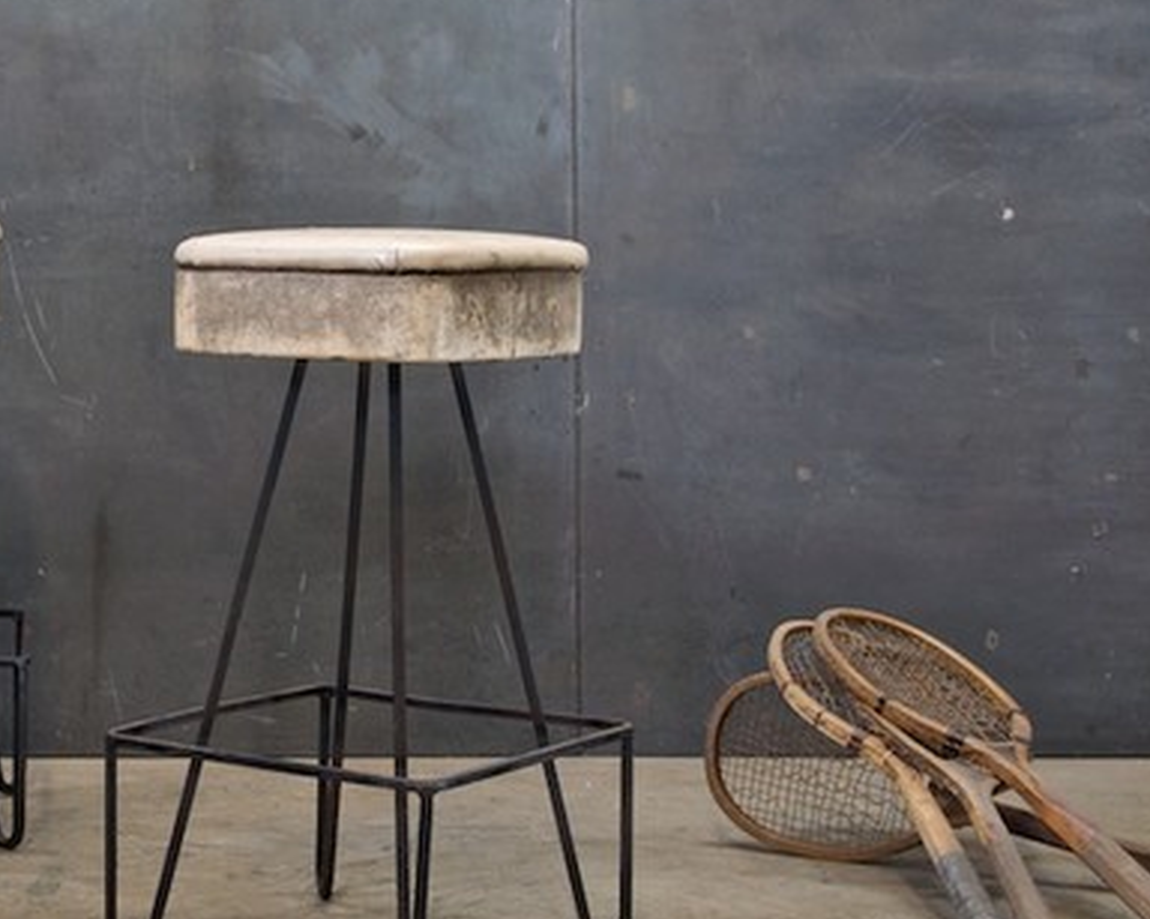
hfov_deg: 25.9
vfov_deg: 21.0
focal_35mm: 73
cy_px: 425
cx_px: 347
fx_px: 2477
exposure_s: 1.3
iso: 100
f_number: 9
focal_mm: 31
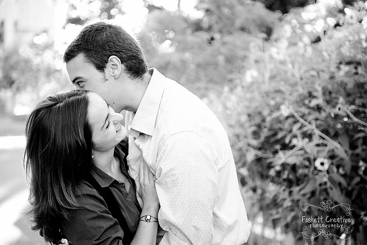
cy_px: 122
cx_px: 184
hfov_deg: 28.9
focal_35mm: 70
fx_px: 713
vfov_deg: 19.4
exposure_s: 1/640
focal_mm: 70
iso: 800
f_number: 2.8
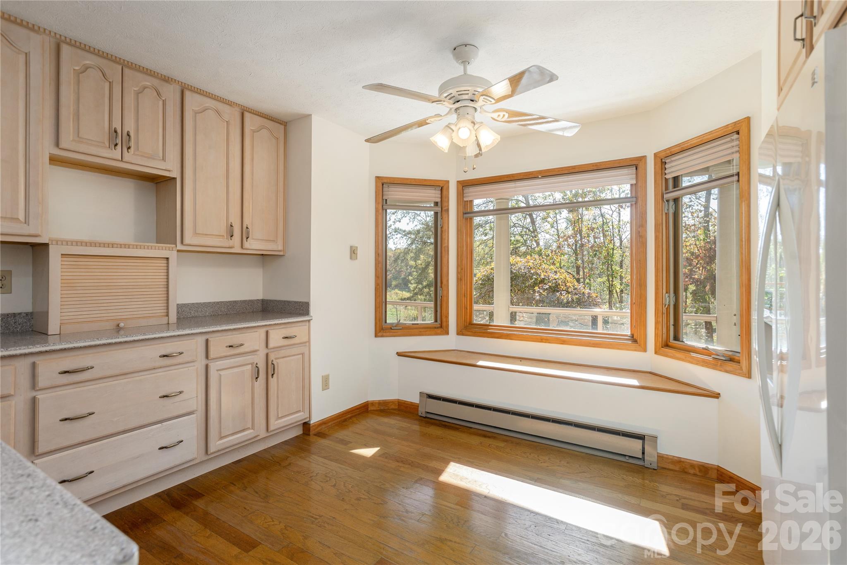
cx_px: 424
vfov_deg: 70.5
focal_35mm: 17
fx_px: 400
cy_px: 282
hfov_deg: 93.3
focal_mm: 17
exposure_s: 1/60
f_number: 7.1
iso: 320
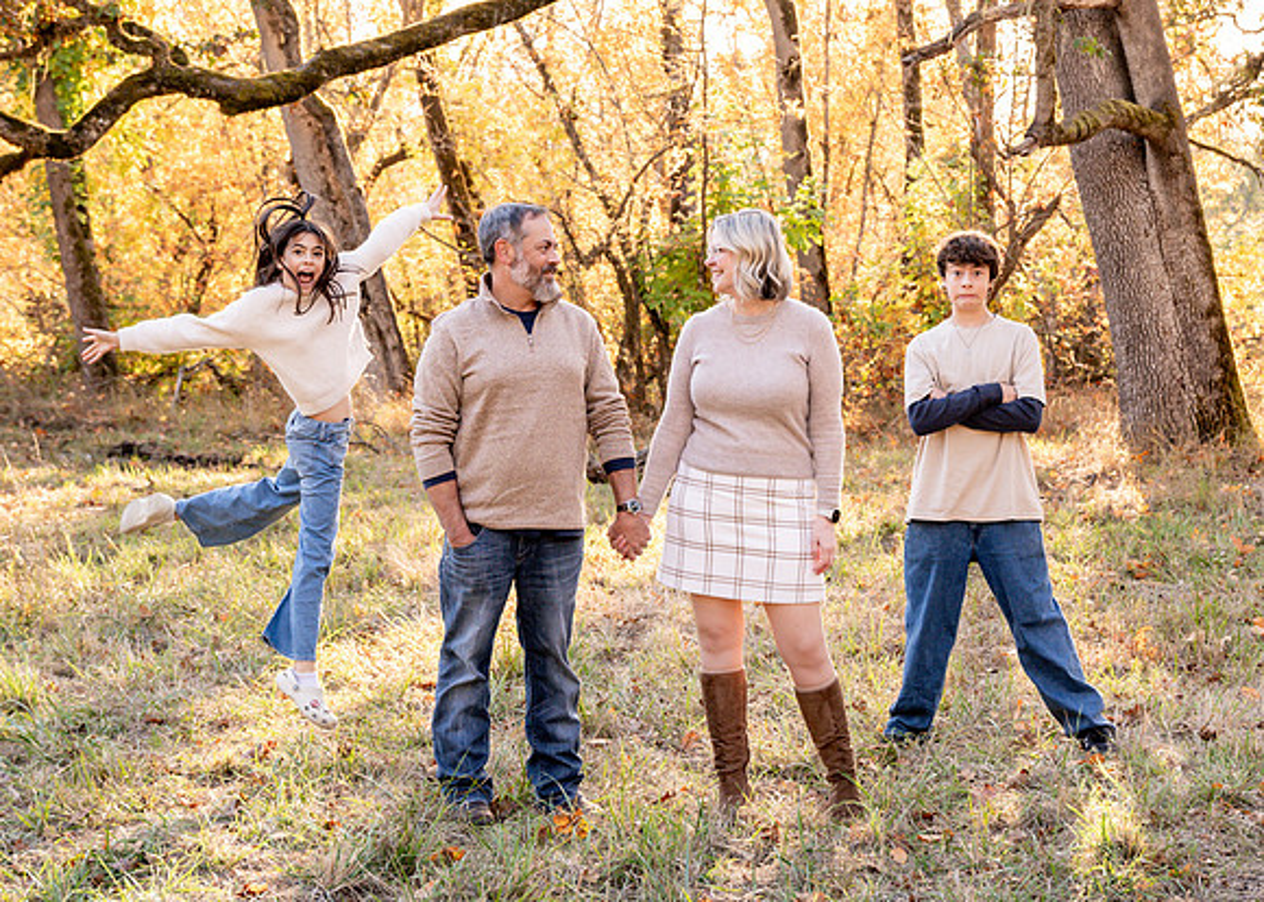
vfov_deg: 20.5
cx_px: 797
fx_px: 2492
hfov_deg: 28.3
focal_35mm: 69
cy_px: 360
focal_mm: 44
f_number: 4
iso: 1250
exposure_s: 1/500
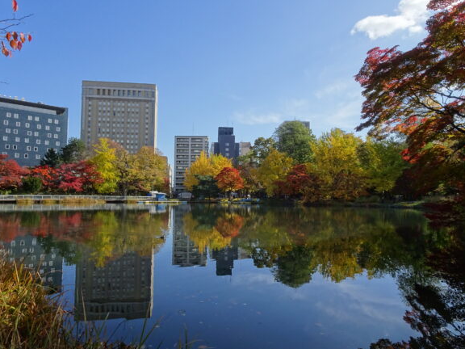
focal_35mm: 25
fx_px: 336
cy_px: 181
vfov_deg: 54.9
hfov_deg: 69.4
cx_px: 228
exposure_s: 1/400
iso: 80
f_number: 4
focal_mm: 4.1
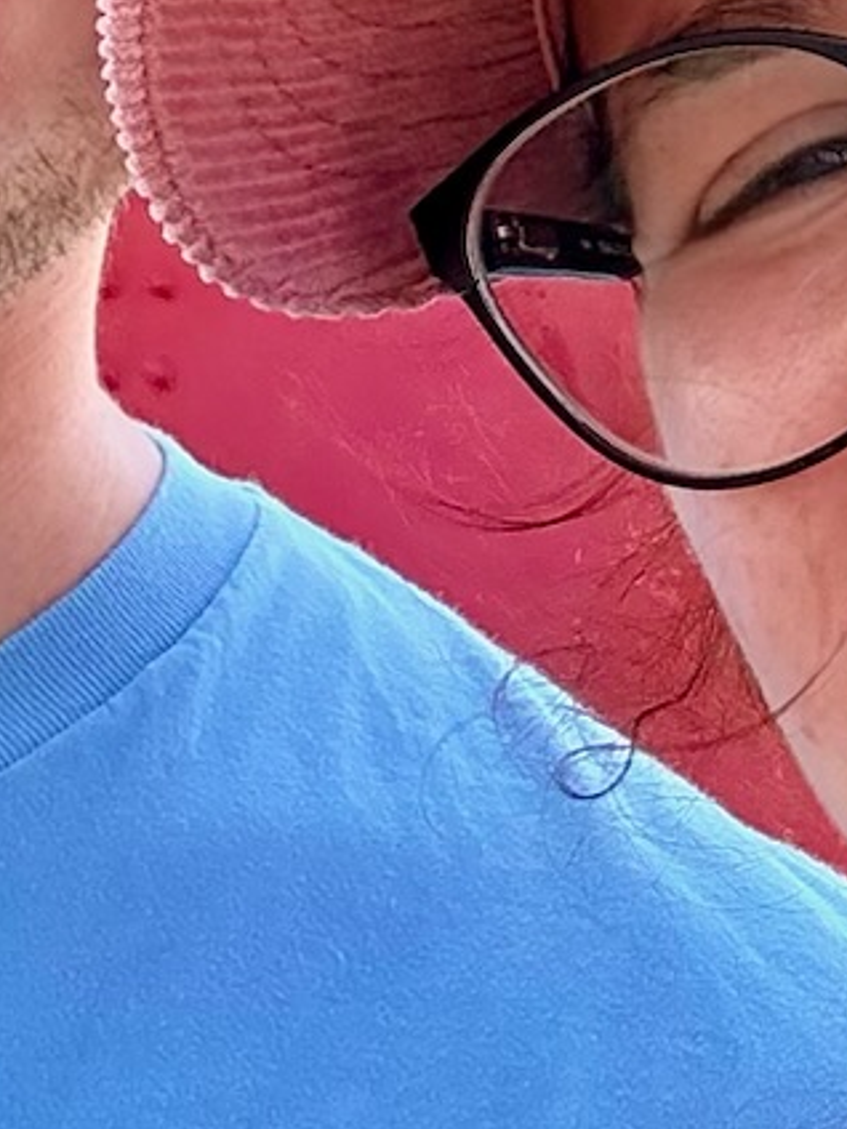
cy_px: 631
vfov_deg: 13.6
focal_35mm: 145
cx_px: 972
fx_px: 4731
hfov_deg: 10.1
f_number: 1.9
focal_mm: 2.69
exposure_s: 1/376
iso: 40
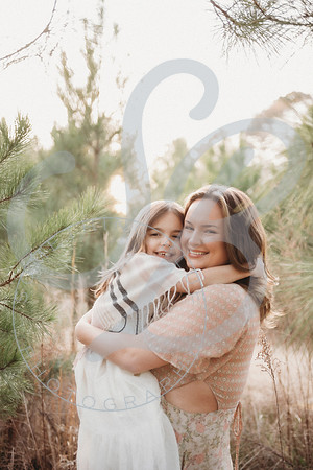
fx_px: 678
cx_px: 156
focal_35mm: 52
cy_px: 235
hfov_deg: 26.0
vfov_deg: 38.2
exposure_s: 1/125
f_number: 2.8
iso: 400
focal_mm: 52
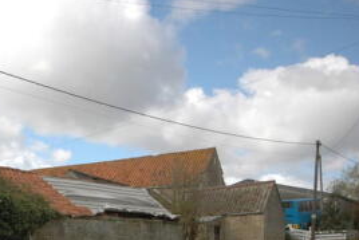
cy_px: 247
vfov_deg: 19.9
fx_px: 658
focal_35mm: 66
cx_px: -75
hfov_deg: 26.9
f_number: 8
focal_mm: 18
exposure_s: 1/500
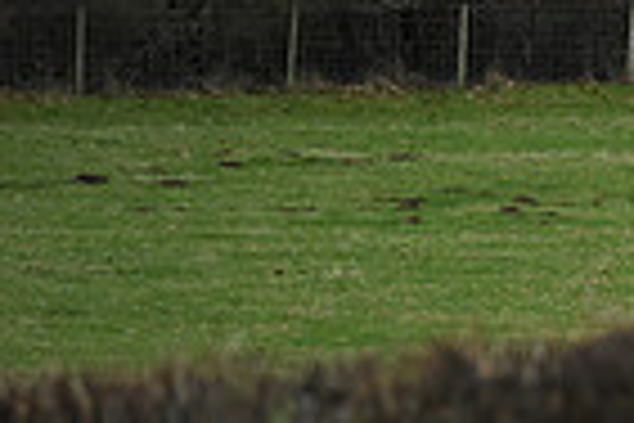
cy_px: 68
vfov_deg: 1.7
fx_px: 14510
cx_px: 1232
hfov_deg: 2.5
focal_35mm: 824
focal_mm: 200
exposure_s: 1/1000
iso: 3200
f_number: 4.5
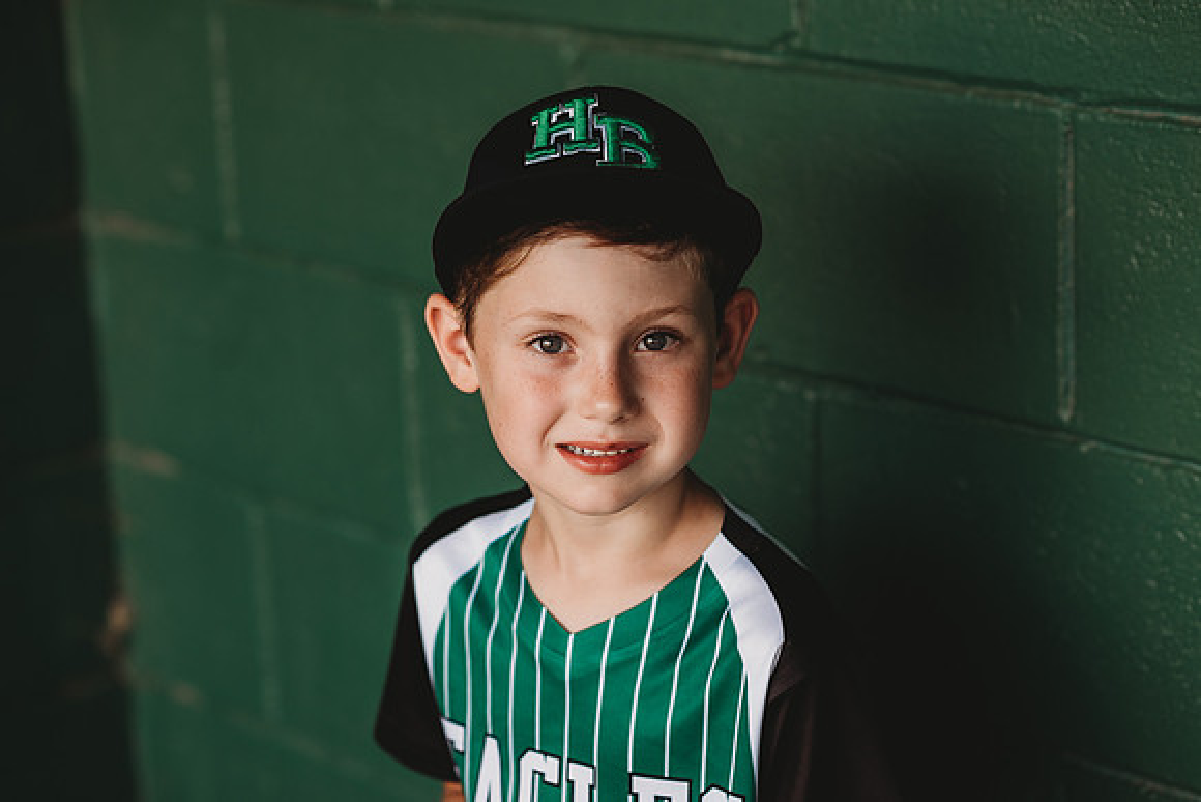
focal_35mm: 85
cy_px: 401
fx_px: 2836
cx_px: 600
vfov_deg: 16.1
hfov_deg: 23.9
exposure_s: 1/400
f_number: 2.8
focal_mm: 85
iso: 320
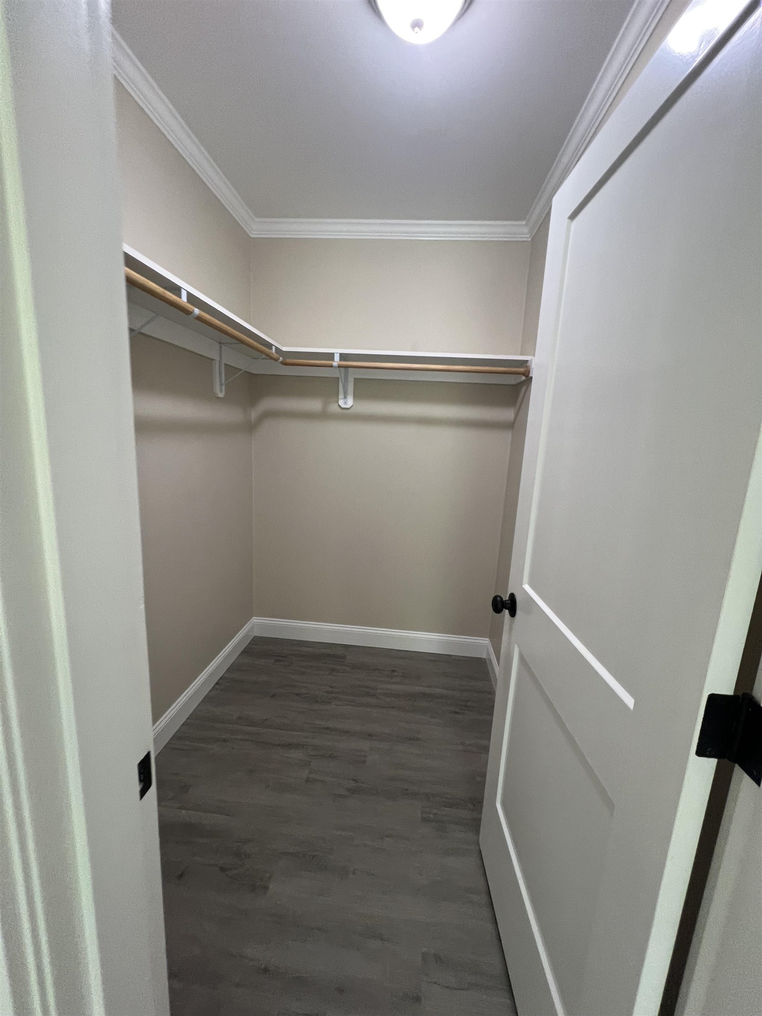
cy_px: 508
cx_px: 381
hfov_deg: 89.9
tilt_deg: -9.9
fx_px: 382
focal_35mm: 13
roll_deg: -3.5
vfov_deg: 106.2
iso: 200
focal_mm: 1.57
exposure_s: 1/60
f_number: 1.8
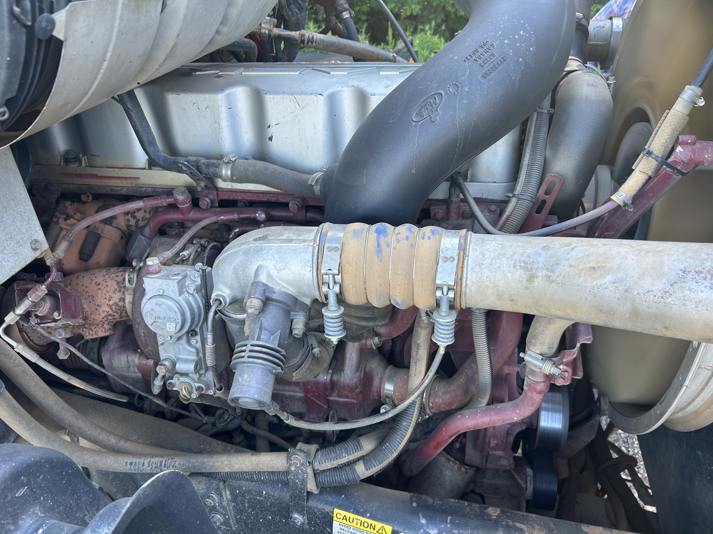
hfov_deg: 67.3
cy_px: 267
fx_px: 536
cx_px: 356
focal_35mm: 26
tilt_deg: -33.3
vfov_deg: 53.1
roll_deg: +0.0
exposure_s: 1/122
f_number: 1.5
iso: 32
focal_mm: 5.7
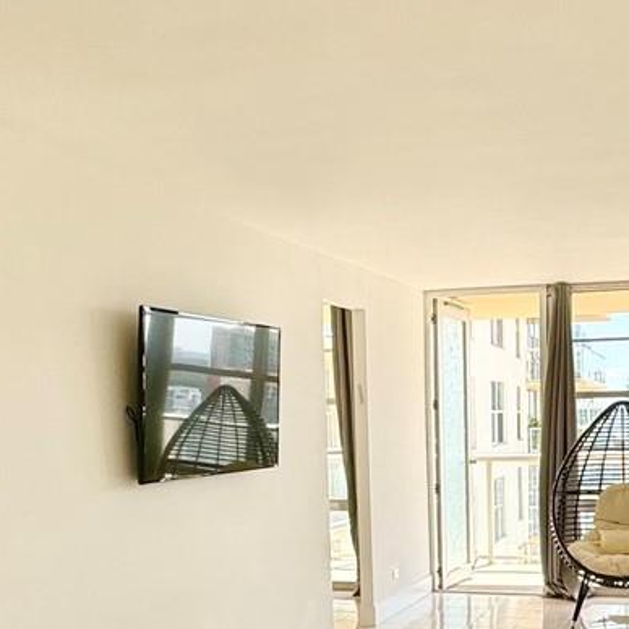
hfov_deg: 32.9
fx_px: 1048
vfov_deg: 32.3
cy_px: 519
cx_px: 451
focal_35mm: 51
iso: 40
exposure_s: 1/508
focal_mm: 2.22
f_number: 2.2
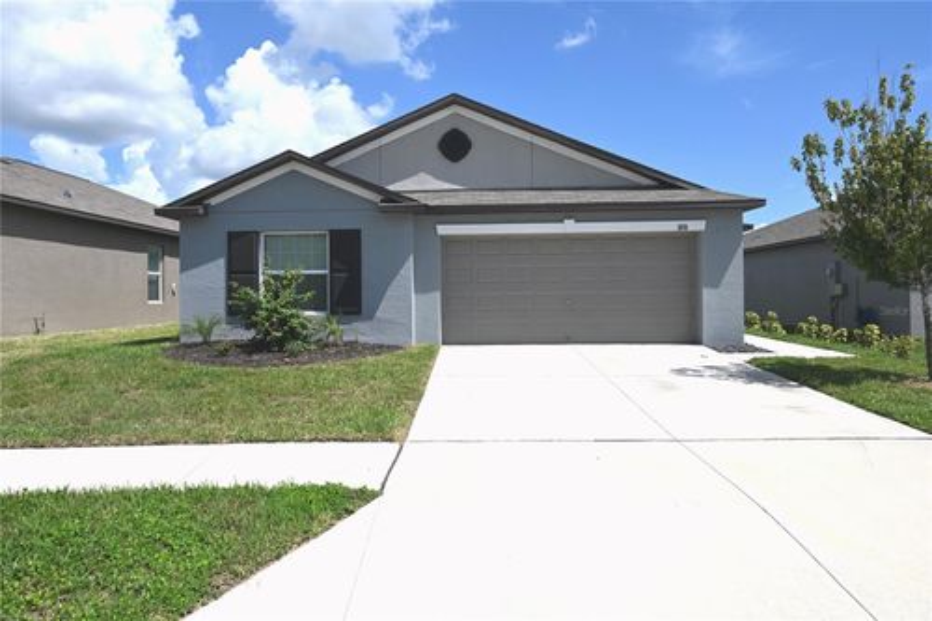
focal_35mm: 24
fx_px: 621
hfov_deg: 73.8
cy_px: 310
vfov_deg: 53.1
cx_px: 466
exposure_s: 1/200
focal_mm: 24
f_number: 13
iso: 100
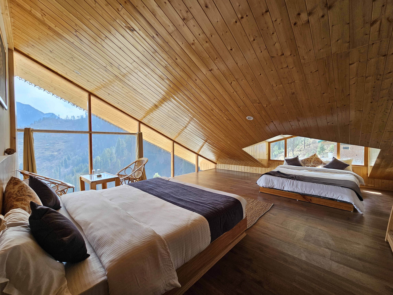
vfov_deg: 89.9
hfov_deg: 106.2
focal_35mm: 13
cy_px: 148
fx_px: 148
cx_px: 196
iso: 50
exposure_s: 1/155
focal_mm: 2.2
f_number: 2.2
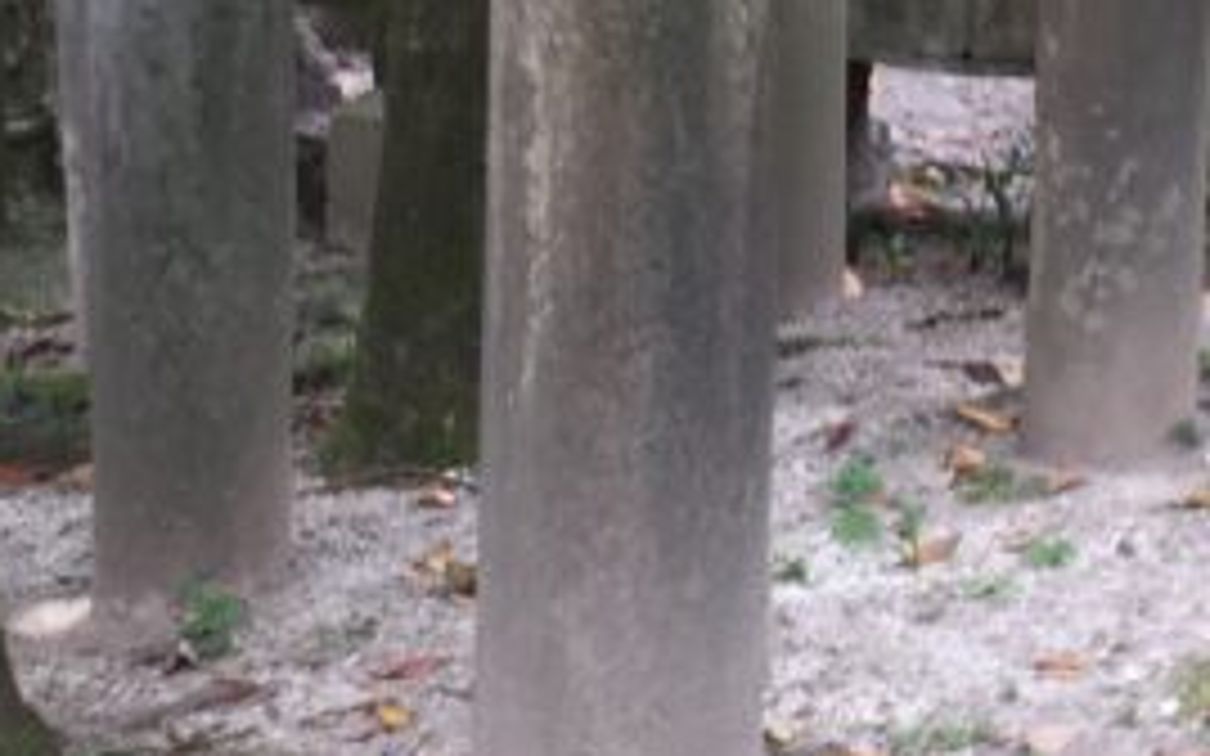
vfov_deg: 11.1
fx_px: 3857
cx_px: 886
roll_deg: -2.9
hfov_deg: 17.7
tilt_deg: -10.2
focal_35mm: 117
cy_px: 130
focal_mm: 4.15
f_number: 2.2
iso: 40
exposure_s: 1/60
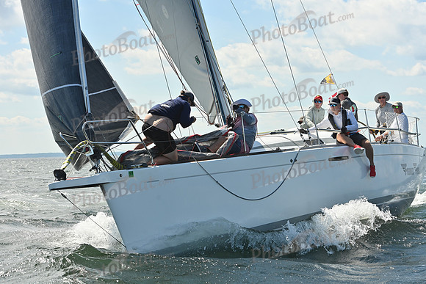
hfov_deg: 24.8
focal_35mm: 82
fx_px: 971
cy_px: 142
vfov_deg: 16.7
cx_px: 213
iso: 250
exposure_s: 1/1250
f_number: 8
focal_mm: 82
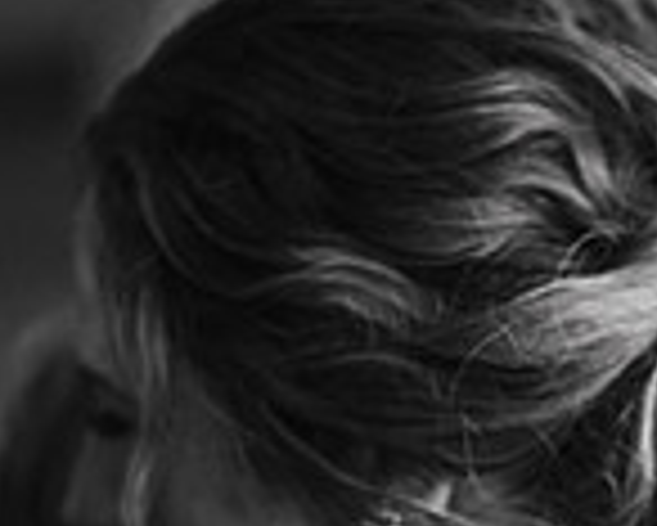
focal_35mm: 316
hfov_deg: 6.1
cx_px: 756
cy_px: 836
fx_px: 6149
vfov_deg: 4.9
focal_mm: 85
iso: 250
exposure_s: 1/250
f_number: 1.8
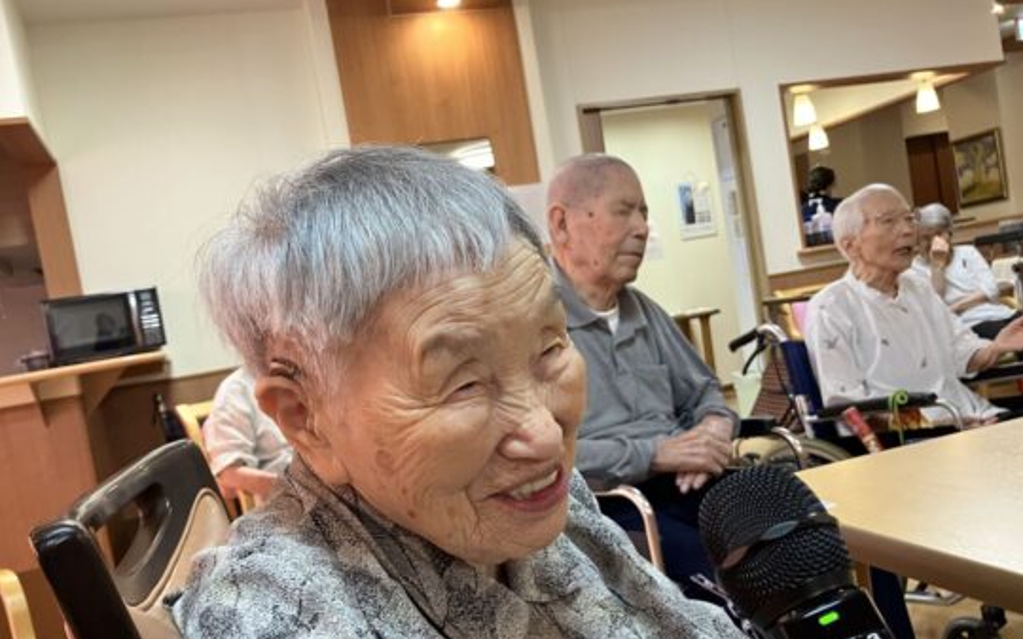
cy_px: 396
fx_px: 920
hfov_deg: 58.2
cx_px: 506
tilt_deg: -2.8
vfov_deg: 38.1
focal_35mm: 33
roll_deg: +9.6
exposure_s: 1/60
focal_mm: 3.99
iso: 160
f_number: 1.8
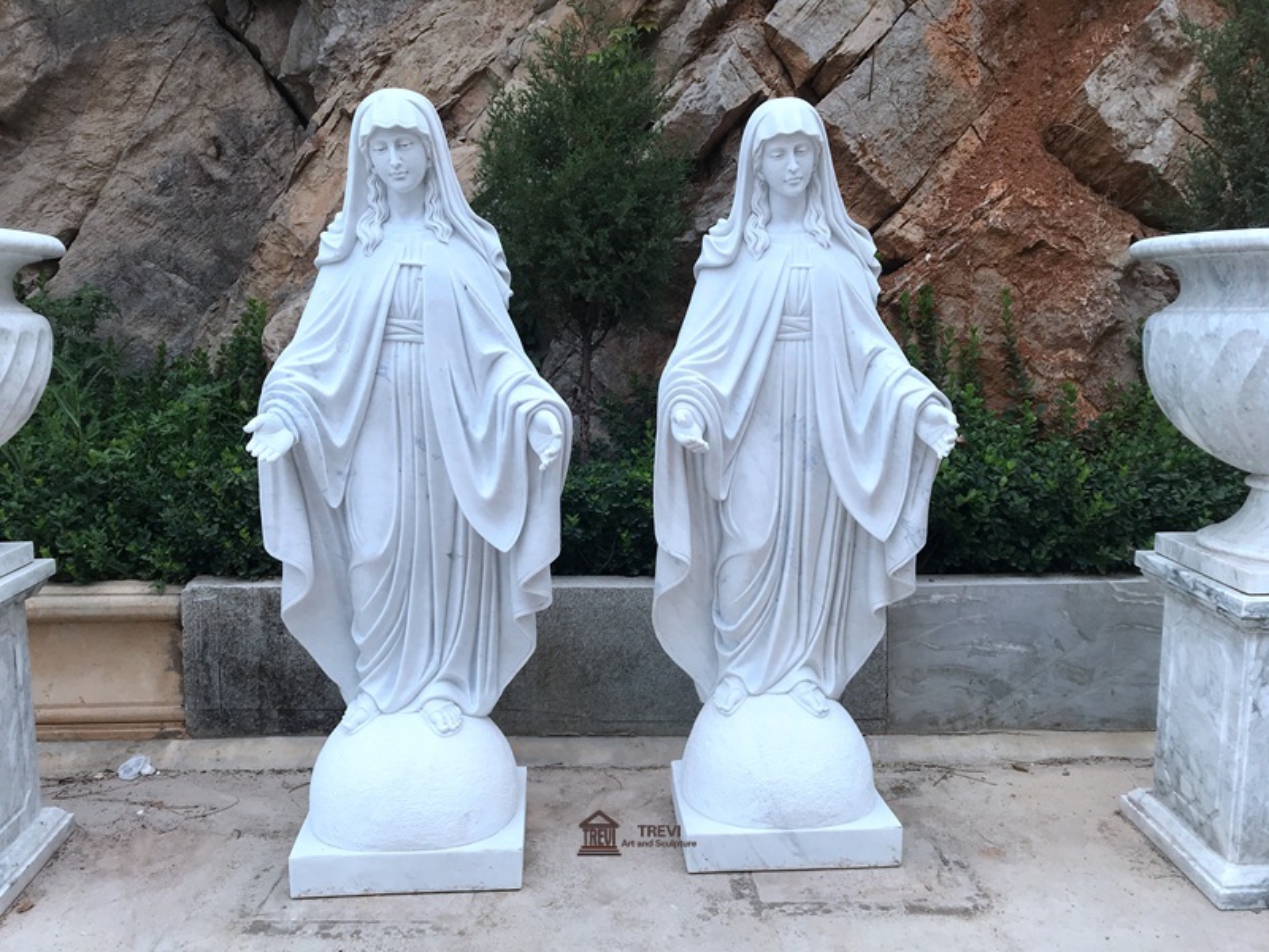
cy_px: 476
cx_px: 634
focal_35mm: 28
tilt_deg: -8.5
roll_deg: -2.0
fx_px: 1026
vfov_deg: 49.7
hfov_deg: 63.4
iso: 20
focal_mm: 3.99
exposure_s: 1/742
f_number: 1.8
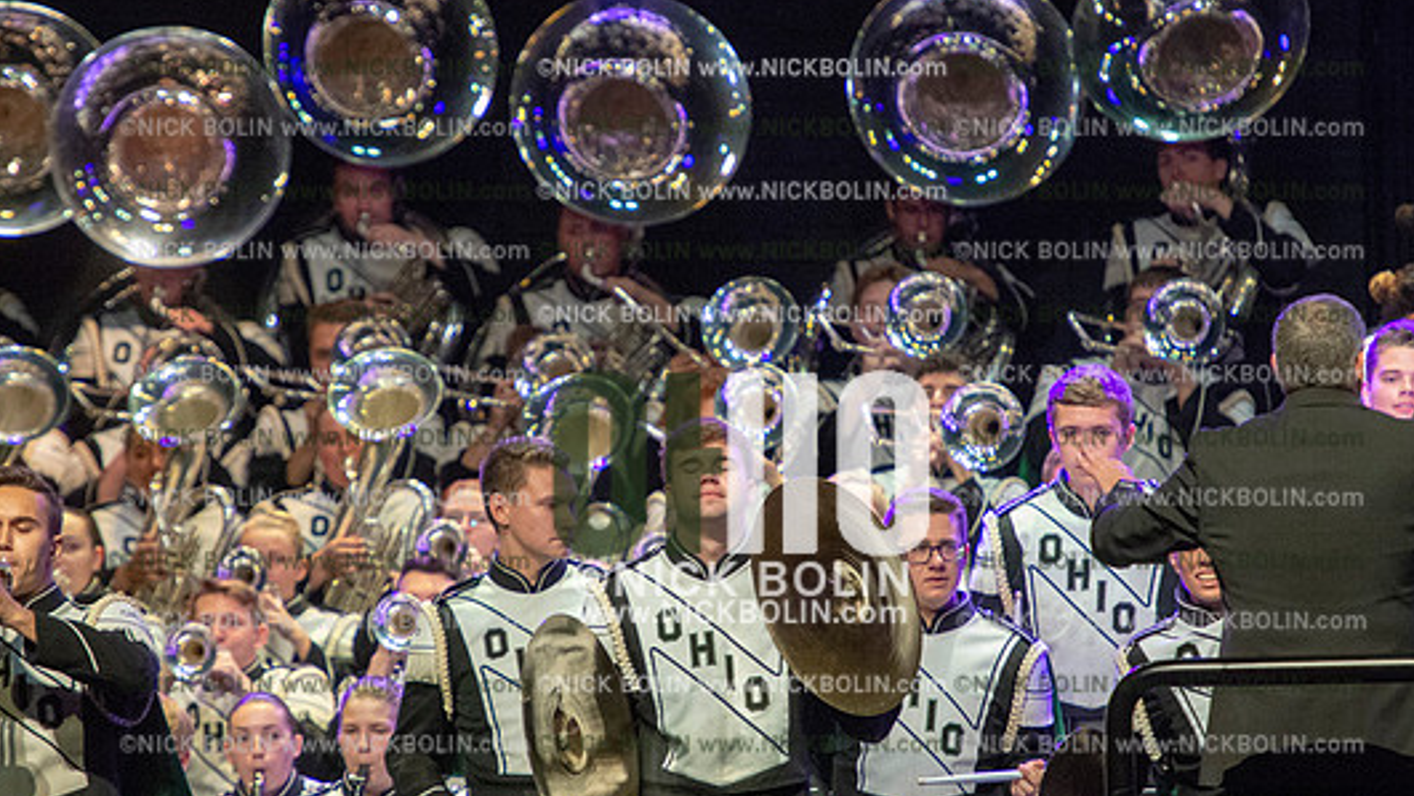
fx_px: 13726
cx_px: 740
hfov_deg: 5.9
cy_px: 498
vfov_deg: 3.3
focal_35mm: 366
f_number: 5.6
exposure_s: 1/400
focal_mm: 320
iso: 8000
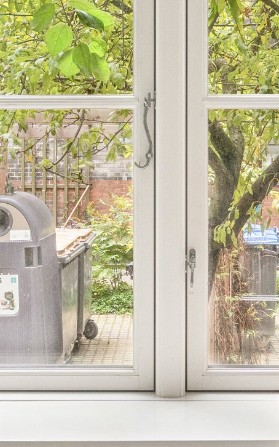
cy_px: 220
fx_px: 975
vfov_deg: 25.8
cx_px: 170
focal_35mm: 80
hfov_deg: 16.3
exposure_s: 1/25
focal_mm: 12.7
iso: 400
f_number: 7.1
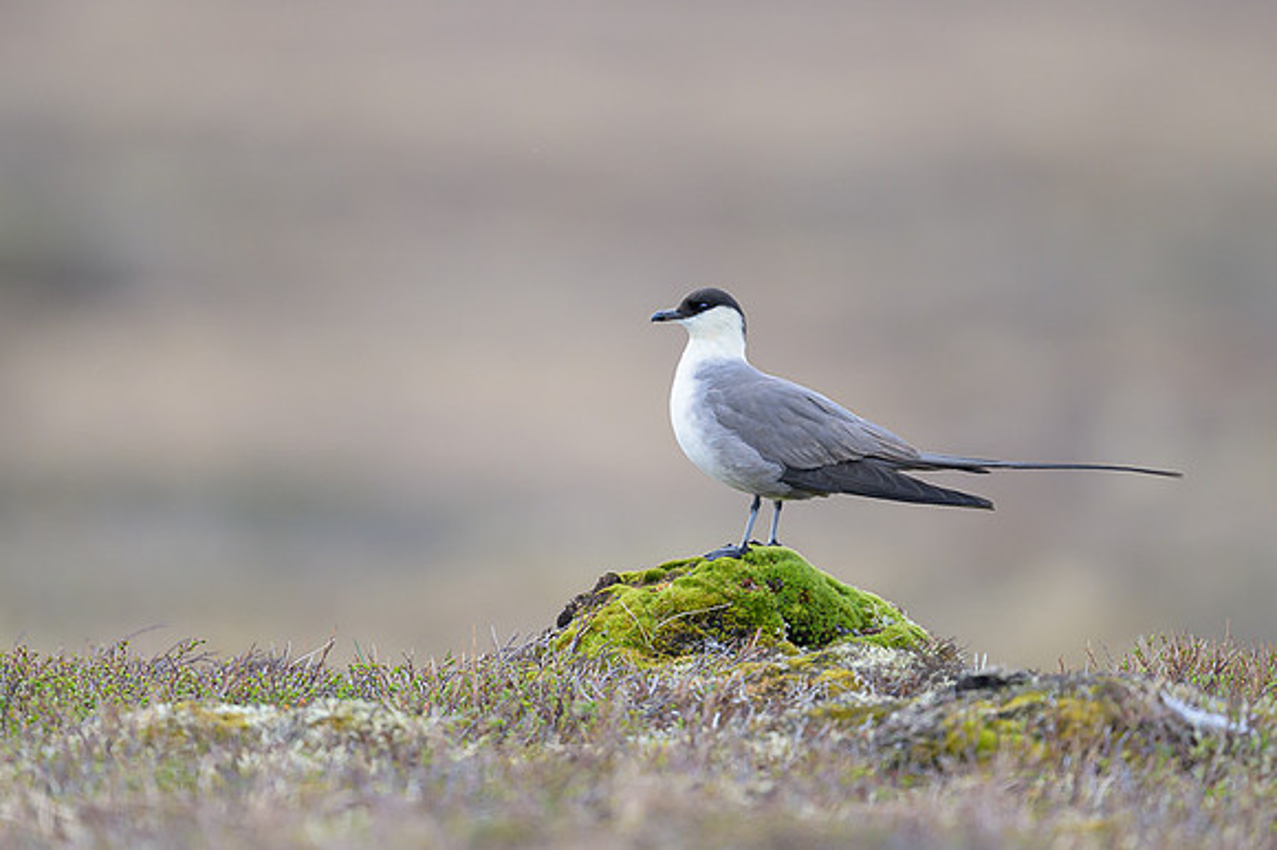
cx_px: 654
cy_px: 369
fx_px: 25988
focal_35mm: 733
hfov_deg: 2.8
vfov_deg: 1.9
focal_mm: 560
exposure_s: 1/2000
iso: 800
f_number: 4
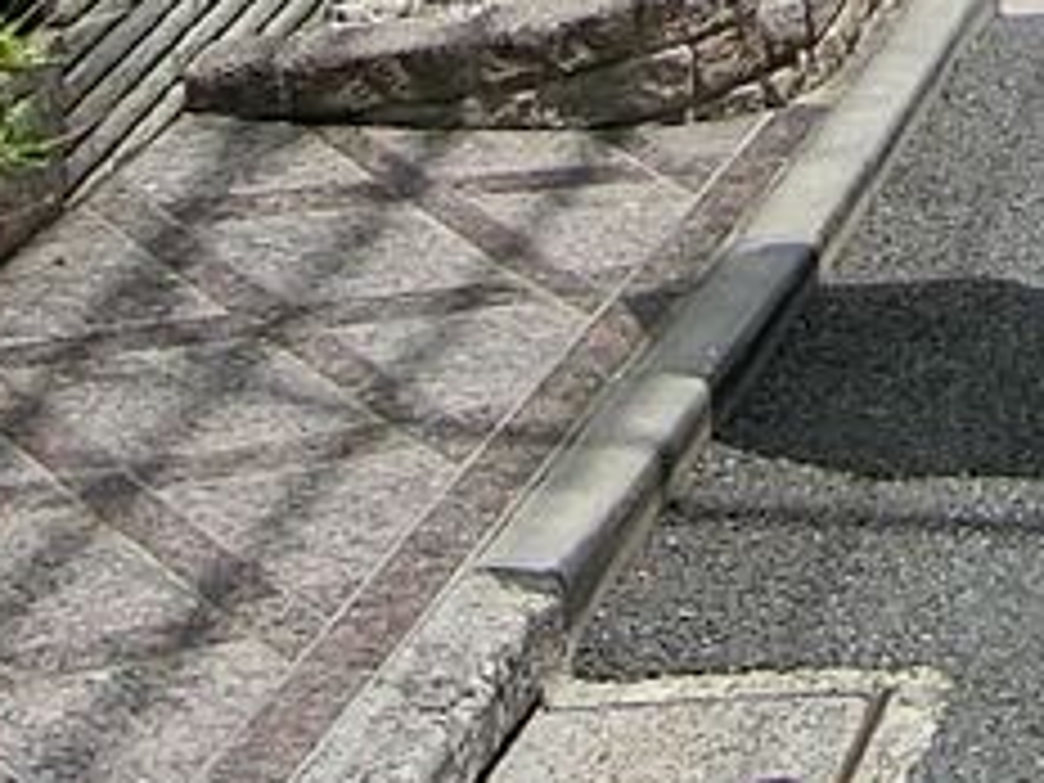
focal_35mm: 131
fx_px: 3951
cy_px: -1422
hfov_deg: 14.4
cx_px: 1382
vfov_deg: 9.4
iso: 80
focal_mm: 4.06
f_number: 6.9
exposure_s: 1/200
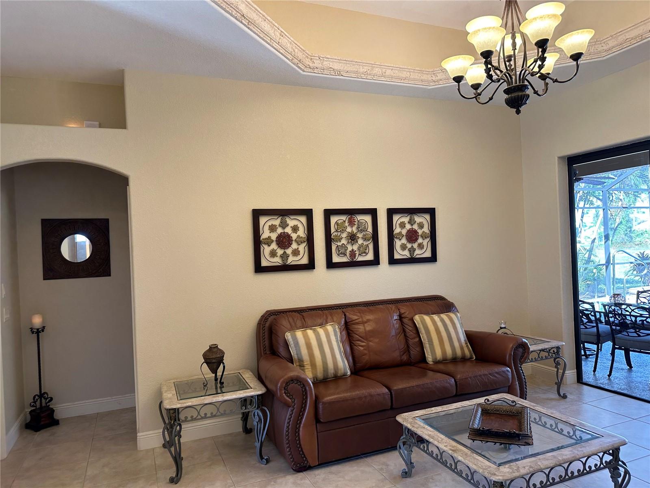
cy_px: 244
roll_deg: +2.4
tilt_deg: +0.0
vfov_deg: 56.8
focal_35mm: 24
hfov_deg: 71.6
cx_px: 325
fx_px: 451
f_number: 1.78
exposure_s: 1/60
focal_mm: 6.86
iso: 125
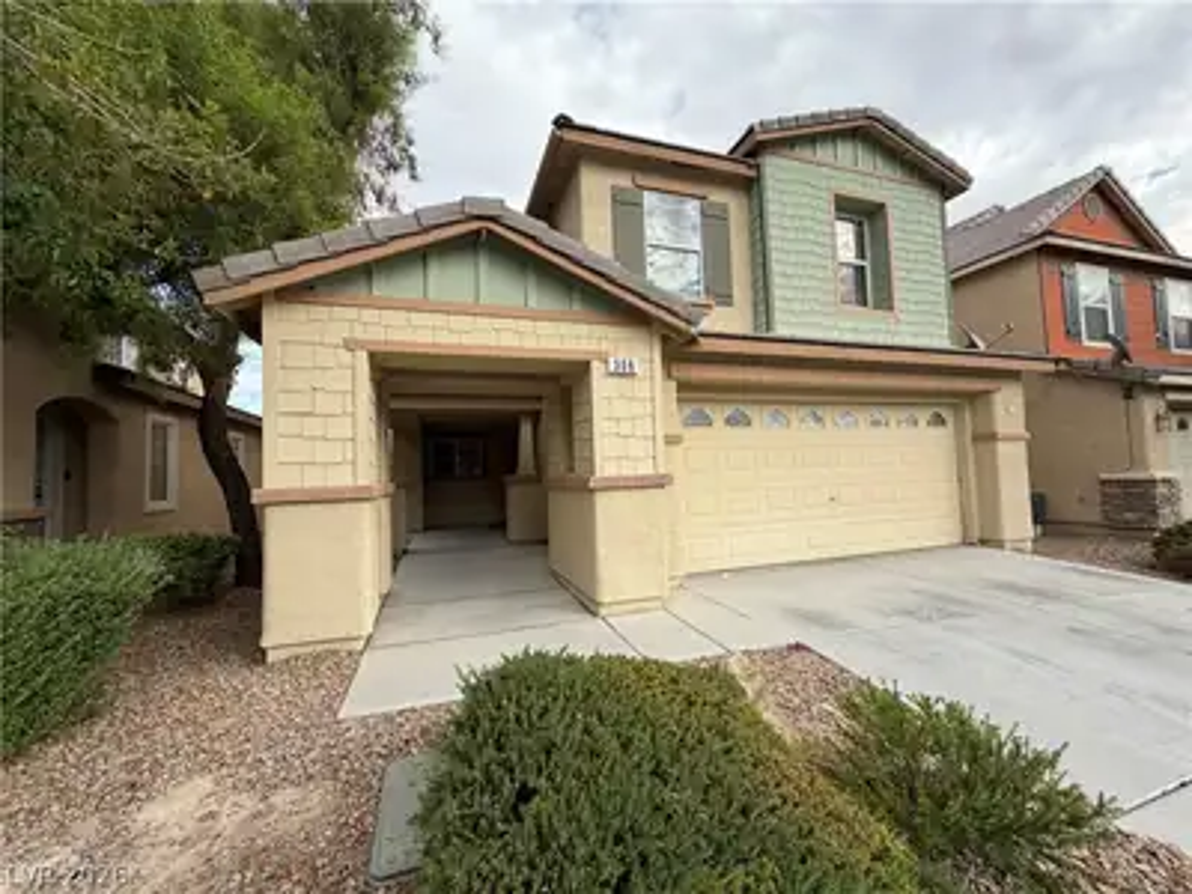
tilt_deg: +1.8
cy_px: 447
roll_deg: +2.5
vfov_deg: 85.7
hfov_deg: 102.1
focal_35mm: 14
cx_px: 596
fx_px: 482
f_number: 2.2
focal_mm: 2.22
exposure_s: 1/770
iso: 40
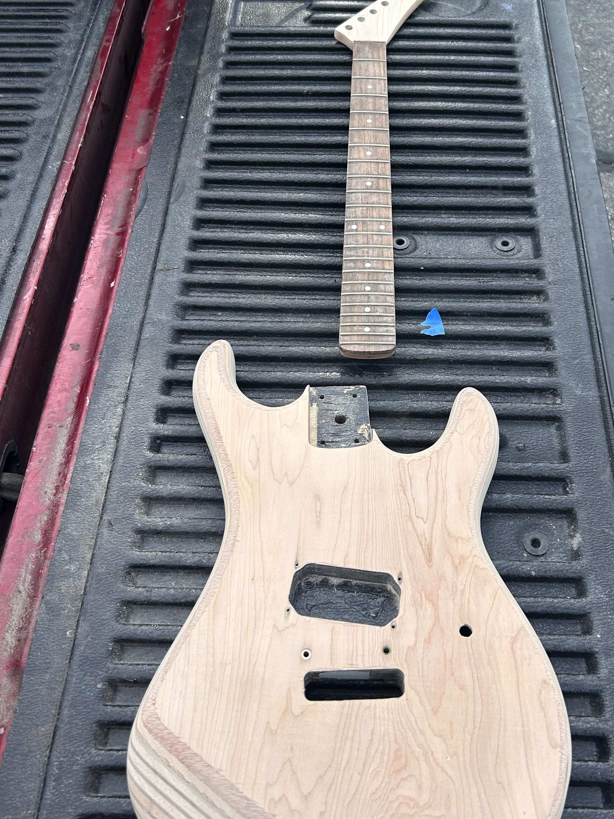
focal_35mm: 36
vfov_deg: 51.2
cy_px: 355
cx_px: 365
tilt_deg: -55.9
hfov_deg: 39.5
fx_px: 851
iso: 50
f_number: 1.5
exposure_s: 1/1377
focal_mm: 5.7
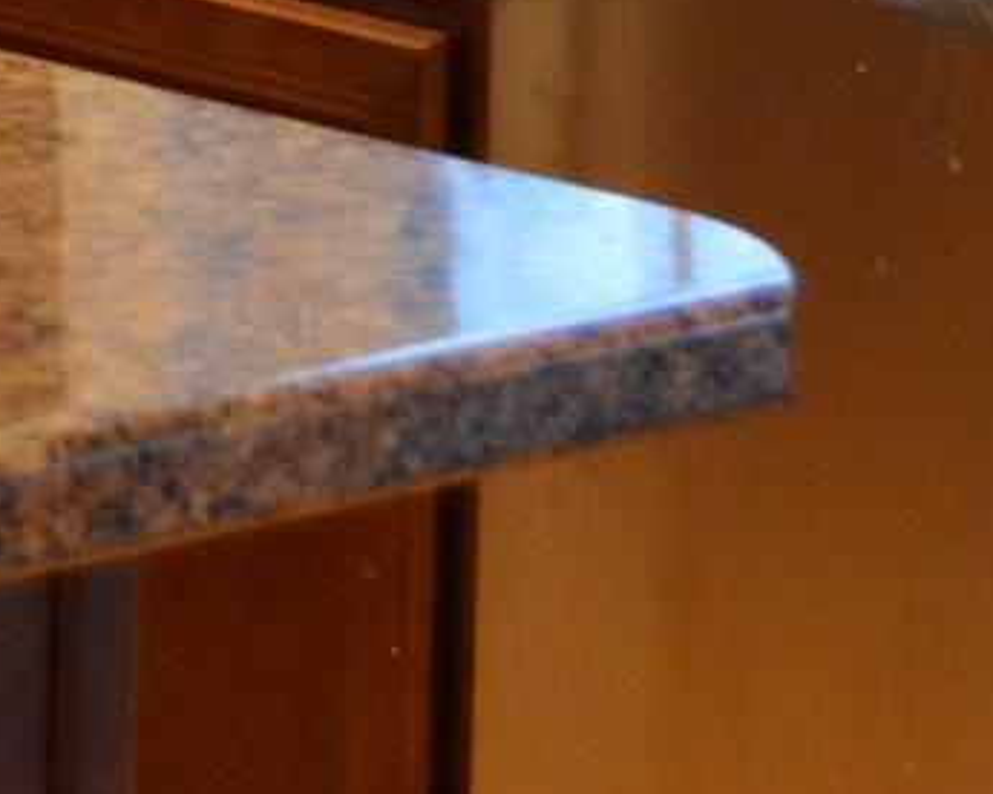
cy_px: -1100
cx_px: -737
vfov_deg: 6.8
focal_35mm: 217
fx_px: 6377
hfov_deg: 8.6
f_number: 4
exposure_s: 1/60
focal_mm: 26
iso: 1250
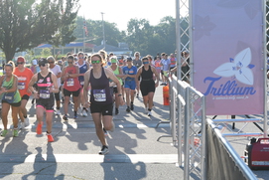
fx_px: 546
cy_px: 89
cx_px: 19
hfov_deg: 26.6
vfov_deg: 18.7
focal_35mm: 73
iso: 100
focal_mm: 24
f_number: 4.5
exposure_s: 1/250
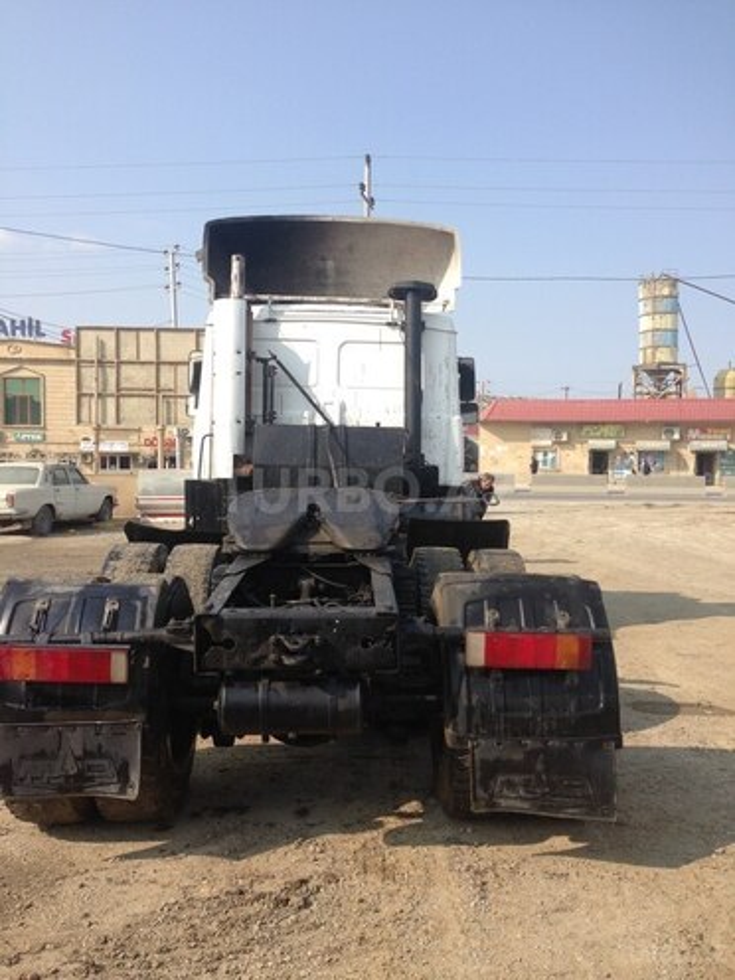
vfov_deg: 55.4
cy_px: 490
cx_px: 368
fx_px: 934
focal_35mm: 33
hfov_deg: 42.9
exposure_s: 1/1106
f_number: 2.4
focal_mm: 4.12
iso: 50
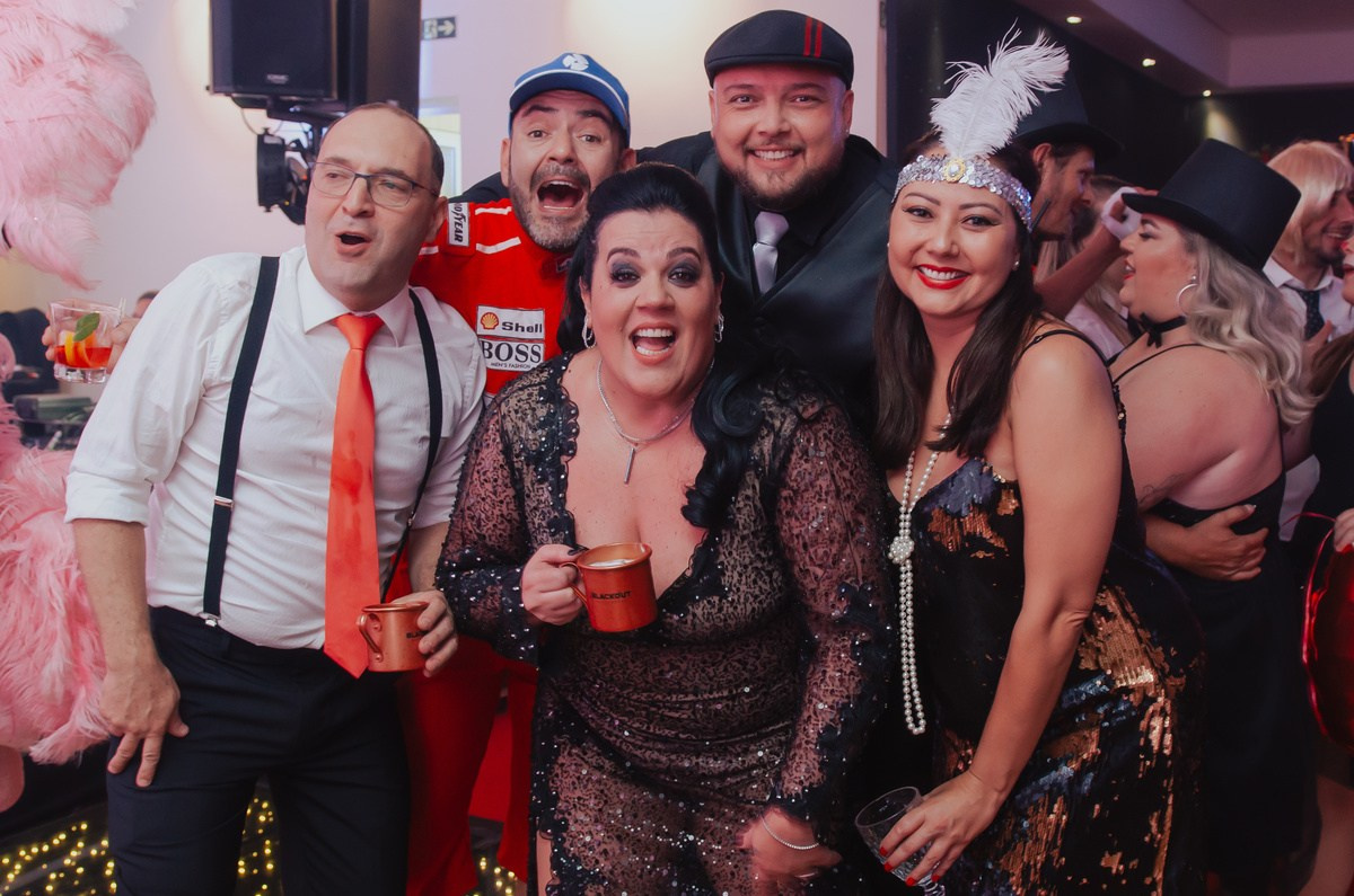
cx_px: 674
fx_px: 1429
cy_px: 427
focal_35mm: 38
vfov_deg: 34.8
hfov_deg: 50.7
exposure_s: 1/60
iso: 500
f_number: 2.8
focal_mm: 18
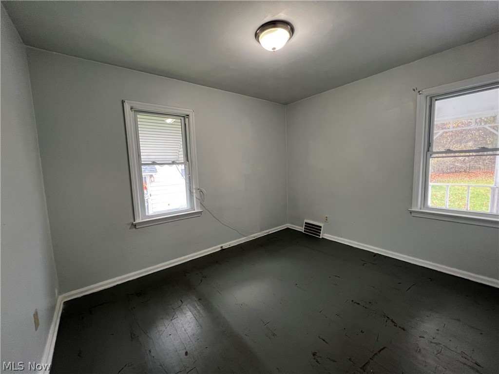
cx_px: 250
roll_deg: +2.4
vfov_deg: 89.9
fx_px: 187
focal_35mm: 13
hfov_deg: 106.2
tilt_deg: -6.5
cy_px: 187
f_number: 1.8
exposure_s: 1/120
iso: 200
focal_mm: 1.57
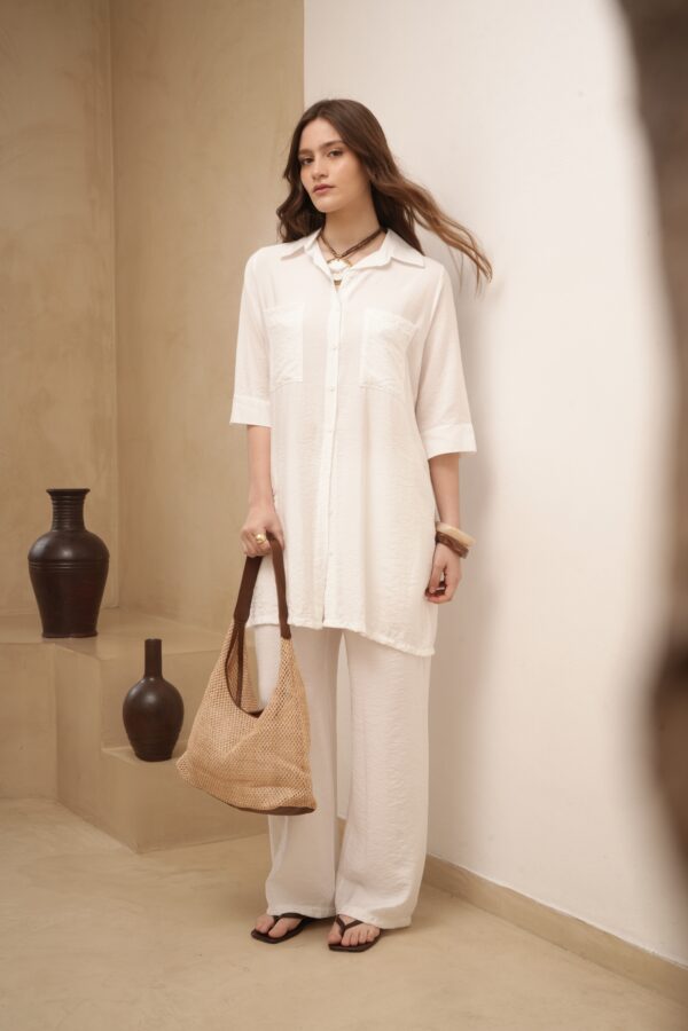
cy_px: 516
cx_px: 344
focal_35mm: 50
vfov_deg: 39.6
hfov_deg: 27.0
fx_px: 1433
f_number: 13
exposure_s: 1/125
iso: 640
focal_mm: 50
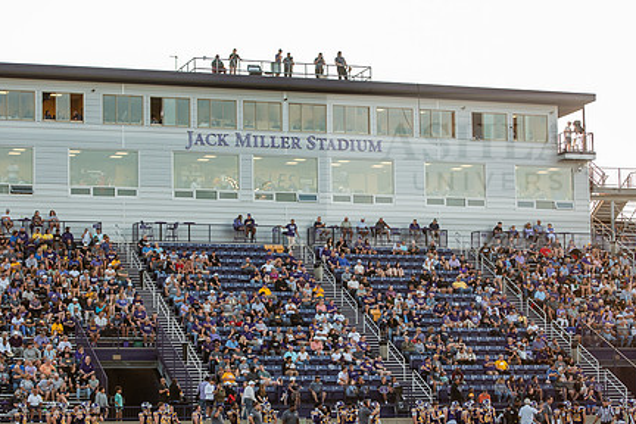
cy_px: 273
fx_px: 1661
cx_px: 283
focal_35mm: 94
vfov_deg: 14.5
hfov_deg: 21.7
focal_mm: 70
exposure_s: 1/1250
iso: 800
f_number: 3.2
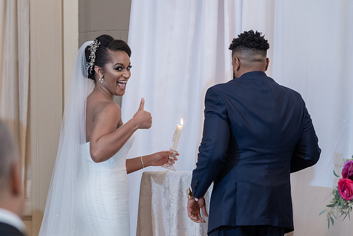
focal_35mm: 124
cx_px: 166
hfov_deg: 16.5
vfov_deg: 11.1
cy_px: 140
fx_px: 1216
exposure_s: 1/100
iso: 2000
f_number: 4
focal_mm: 102
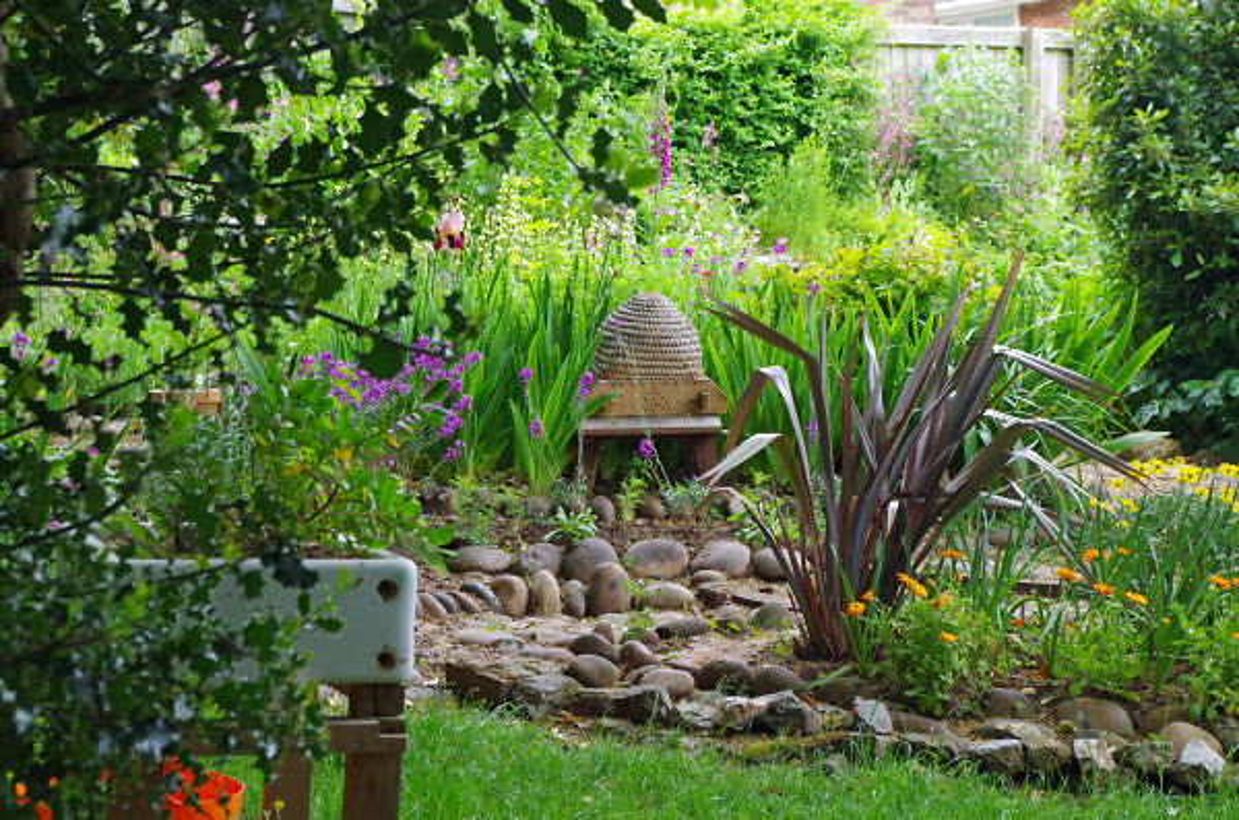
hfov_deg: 24.8
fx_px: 2815
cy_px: 410
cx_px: 620
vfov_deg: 16.6
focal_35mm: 82
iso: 800
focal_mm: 55
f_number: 9
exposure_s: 1/100
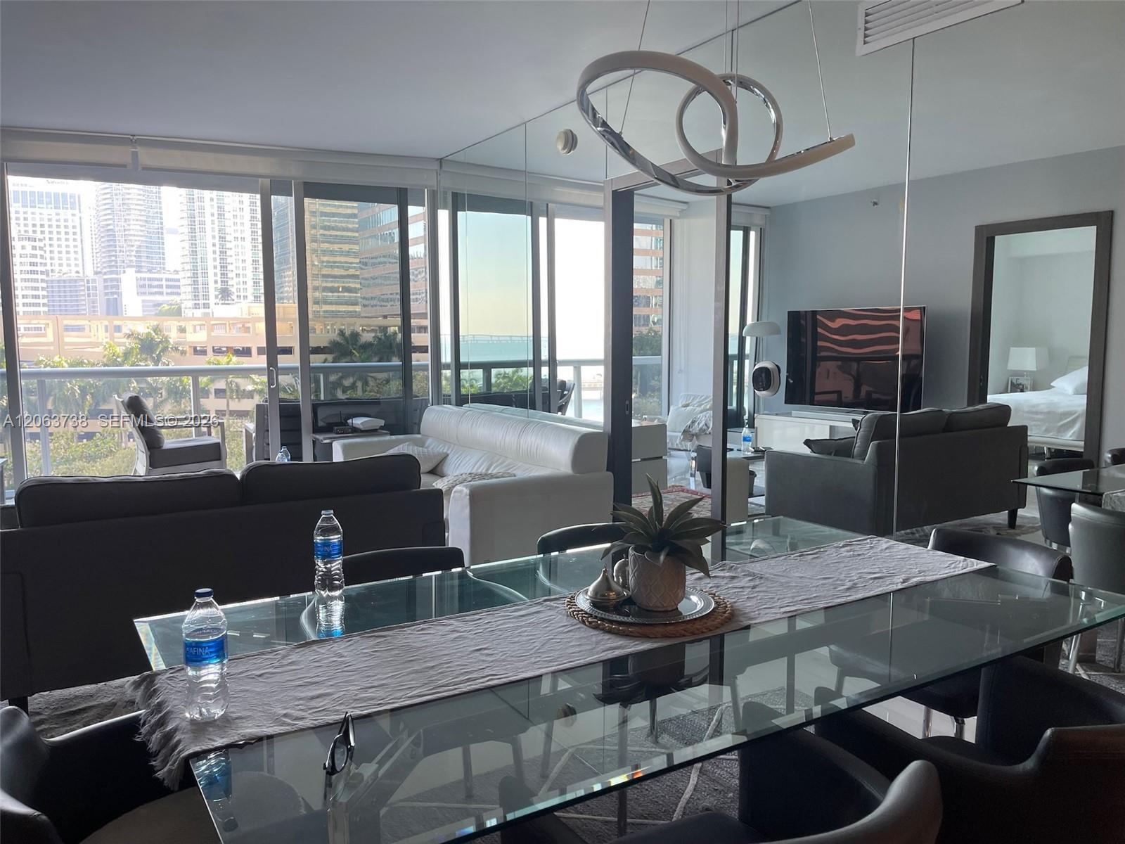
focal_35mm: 26
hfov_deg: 67.3
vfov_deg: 53.1
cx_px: 562
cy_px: 422
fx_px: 845
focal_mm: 5.1
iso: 40
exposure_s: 1/120
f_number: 1.6
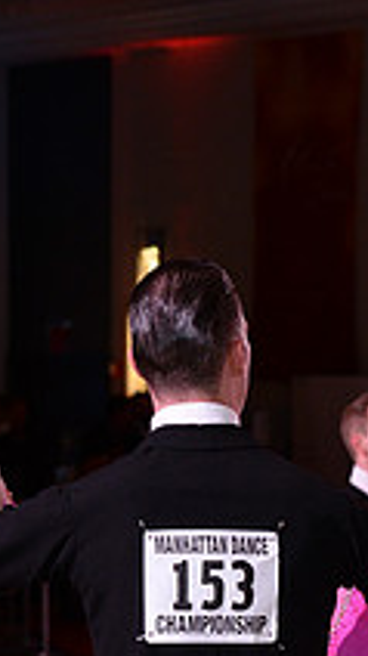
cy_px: 866
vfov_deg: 7.8
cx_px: 373
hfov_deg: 4.5
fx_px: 4726
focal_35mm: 272
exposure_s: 1/250
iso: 2000
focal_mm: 95
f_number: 5.6
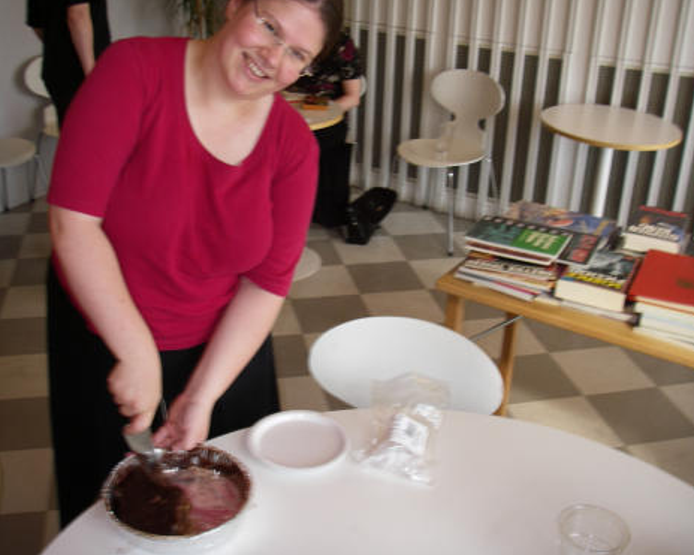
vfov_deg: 37.3
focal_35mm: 40
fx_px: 821
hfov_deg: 45.8
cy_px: 276
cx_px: 337
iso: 80
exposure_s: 1/50
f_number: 3.3
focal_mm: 6.3
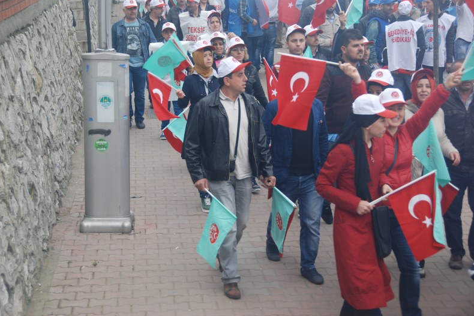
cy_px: 157
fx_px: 961
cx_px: 235
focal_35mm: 73
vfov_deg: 18.7
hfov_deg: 27.7
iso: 110
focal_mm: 48
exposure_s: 1/125
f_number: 5.6
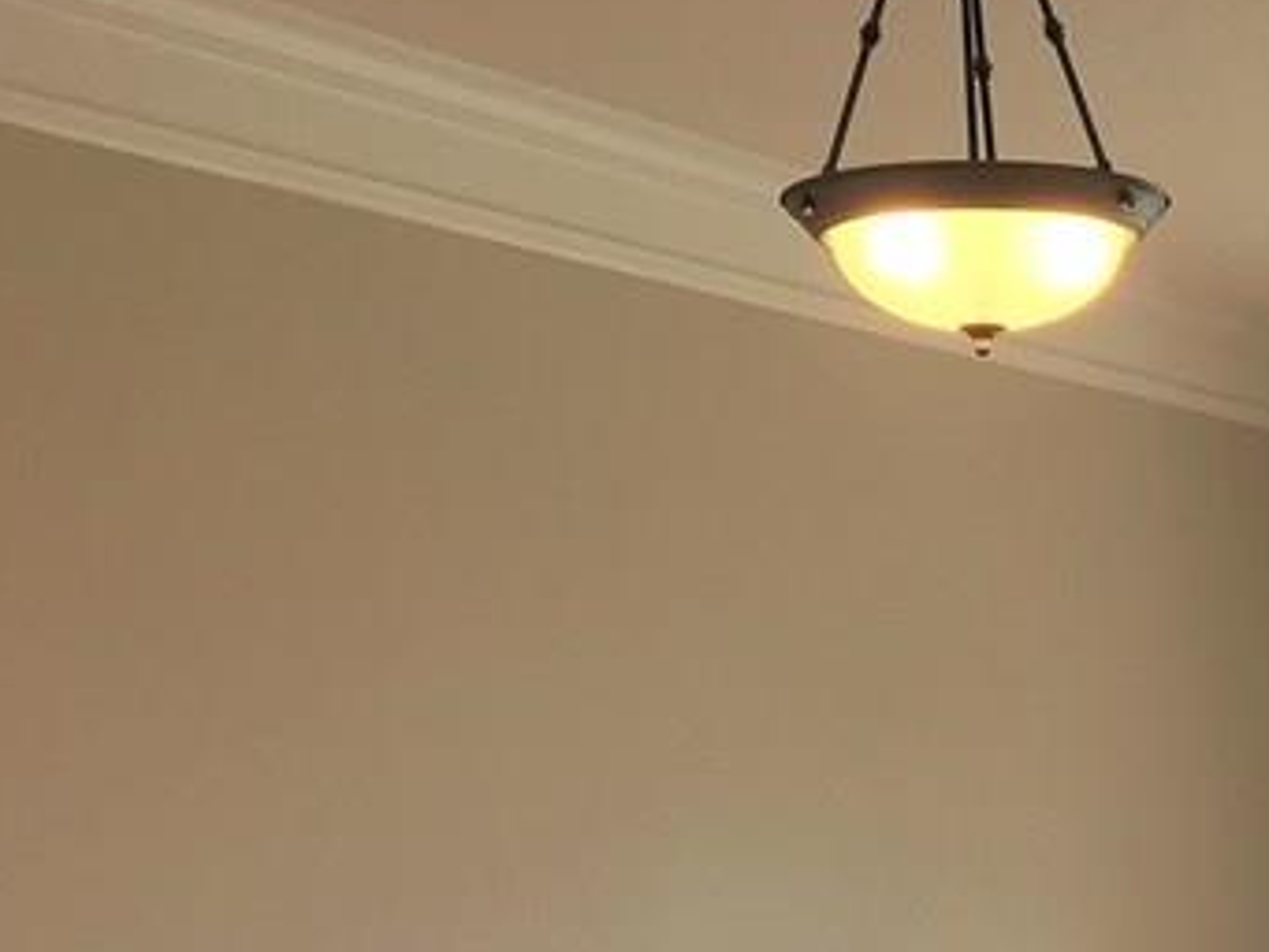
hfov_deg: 20.8
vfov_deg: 16.3
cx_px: 1561
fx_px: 3190
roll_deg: +1.7
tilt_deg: -5.5
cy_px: 1132
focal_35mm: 87
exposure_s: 1/60
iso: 32
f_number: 2.2
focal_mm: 4.15
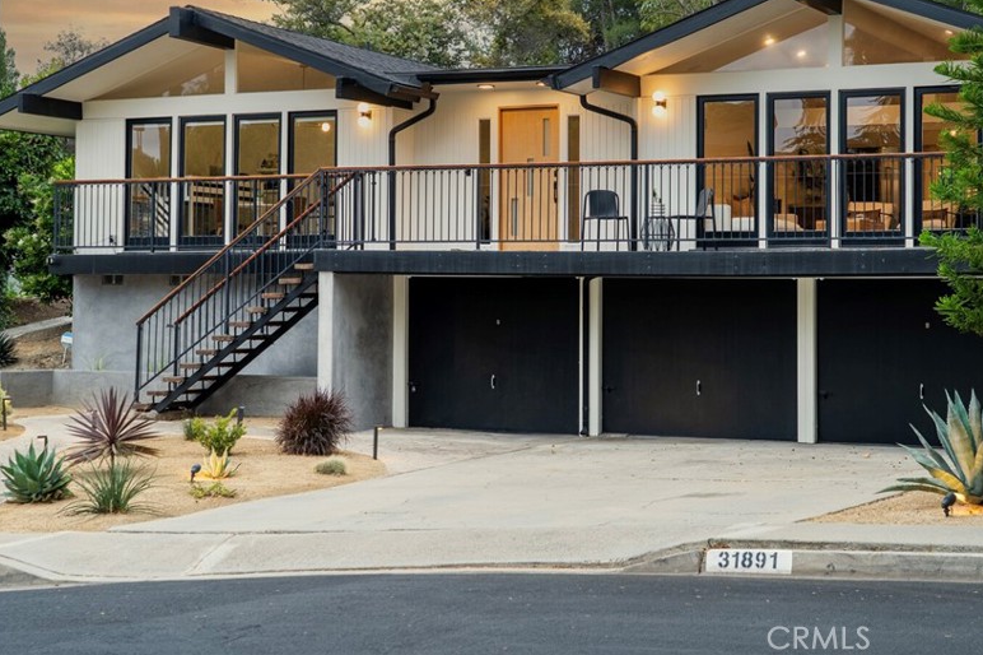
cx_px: 548
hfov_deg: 29.2
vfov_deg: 19.7
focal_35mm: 69
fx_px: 1883
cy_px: 222
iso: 500
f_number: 6.3
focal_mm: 52
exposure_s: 1/60
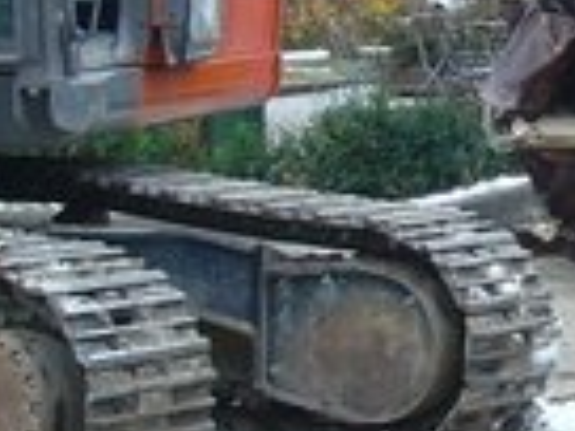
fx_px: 3422
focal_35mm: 206
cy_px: 63
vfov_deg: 7.2
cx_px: 550
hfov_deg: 9.5
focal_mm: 5.8
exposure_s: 1/30
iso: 80
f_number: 2.8
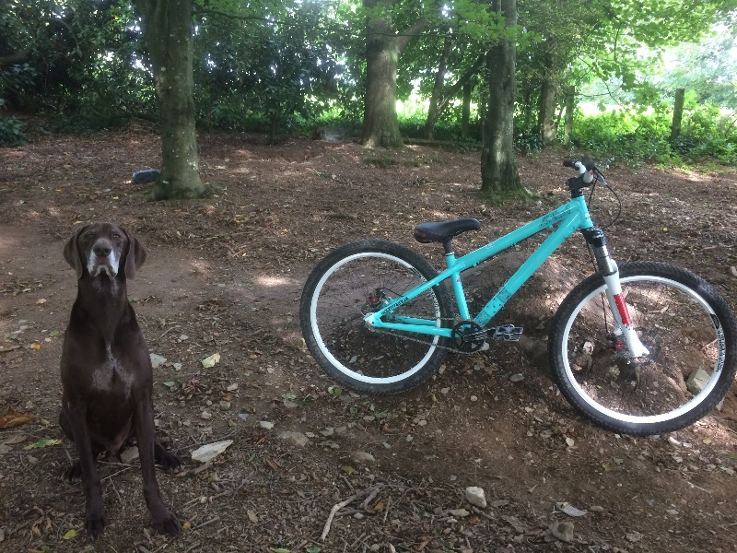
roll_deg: +2.5
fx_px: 617
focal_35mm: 29
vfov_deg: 48.2
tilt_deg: -13.7
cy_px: 276
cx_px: 368
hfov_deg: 61.7
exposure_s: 1/33
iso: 80
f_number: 2.2
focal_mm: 4.15
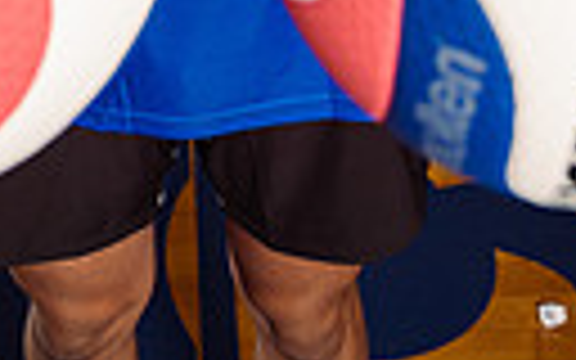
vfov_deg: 11.9
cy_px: -540
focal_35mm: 86
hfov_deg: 24.0
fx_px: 1350
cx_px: 202
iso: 200
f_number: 4.5
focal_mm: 24
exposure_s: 1/200
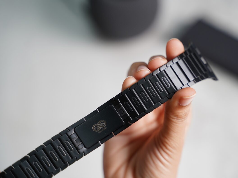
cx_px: 135
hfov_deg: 23.8
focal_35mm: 82
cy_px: 89
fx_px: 564
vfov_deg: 18.0
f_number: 3.5
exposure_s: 1/80
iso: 800
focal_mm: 75
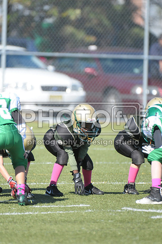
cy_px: 122
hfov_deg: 2.5
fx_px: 3656
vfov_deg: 3.8
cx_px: 81
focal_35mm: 540
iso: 1000
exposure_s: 1/4000
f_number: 4
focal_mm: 360
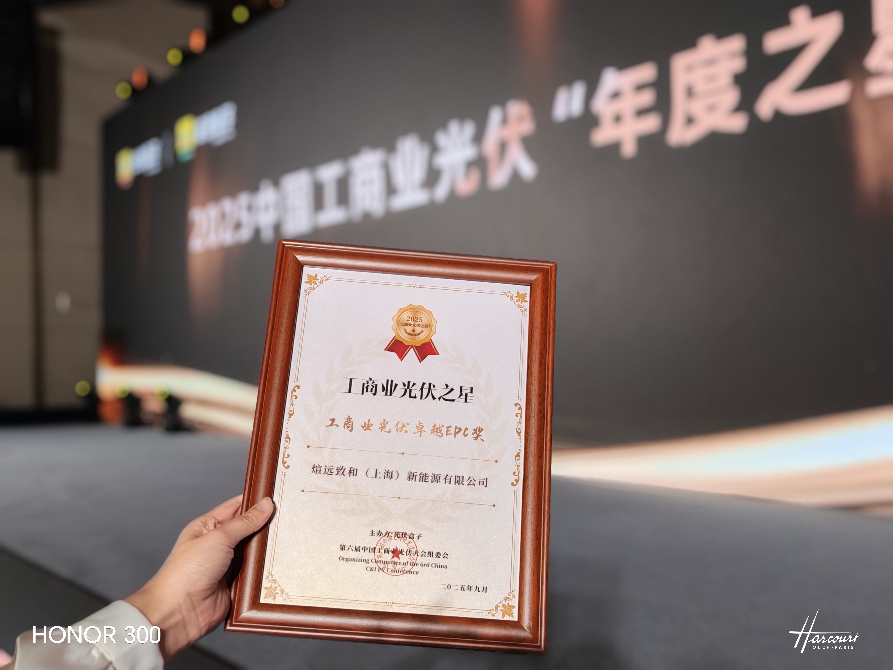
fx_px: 1058
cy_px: 335
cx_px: 446
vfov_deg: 35.1
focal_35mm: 41
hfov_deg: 45.8
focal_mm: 5.52
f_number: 2.8
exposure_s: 1/100
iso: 100
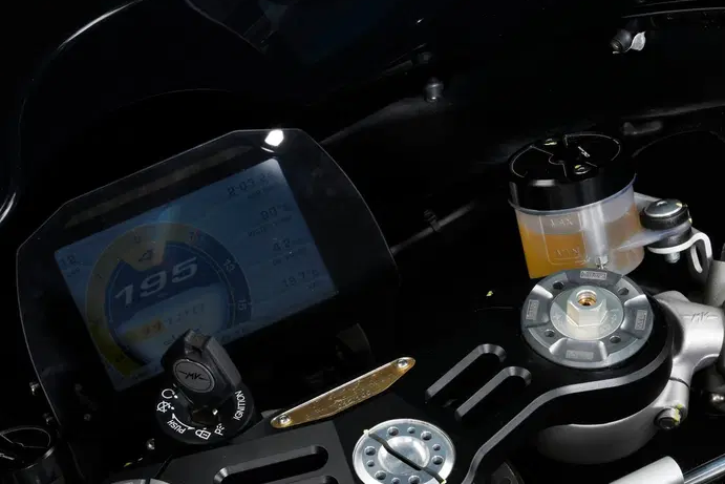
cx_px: 428
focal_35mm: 191
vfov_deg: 7.2
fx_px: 3847
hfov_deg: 10.8
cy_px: 396
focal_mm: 110
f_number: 22
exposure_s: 1/15
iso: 31
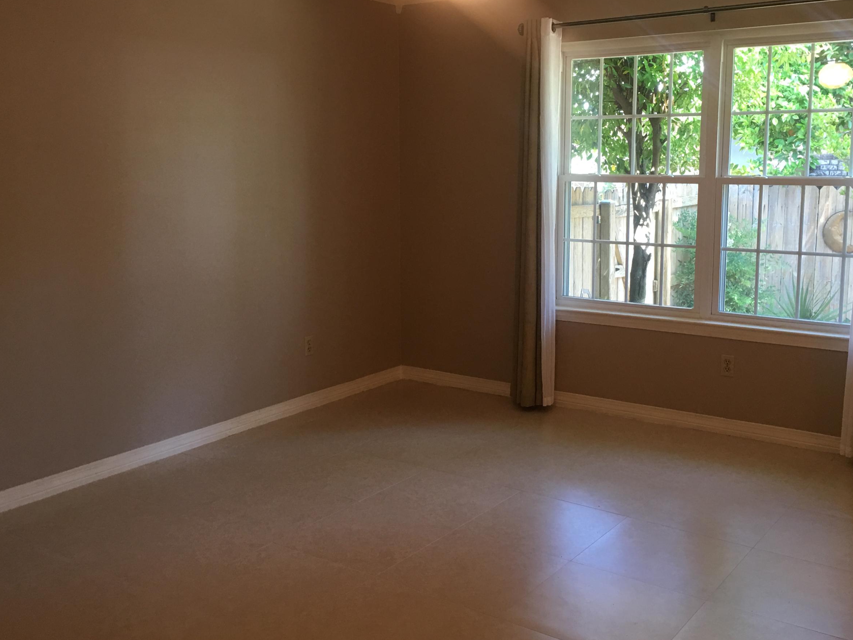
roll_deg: +0.1
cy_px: 275
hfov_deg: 50.1
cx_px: 461
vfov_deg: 38.6
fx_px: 912
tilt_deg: -7.1
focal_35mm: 37
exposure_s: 1/15
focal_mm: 4.15
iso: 32
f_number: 2.2
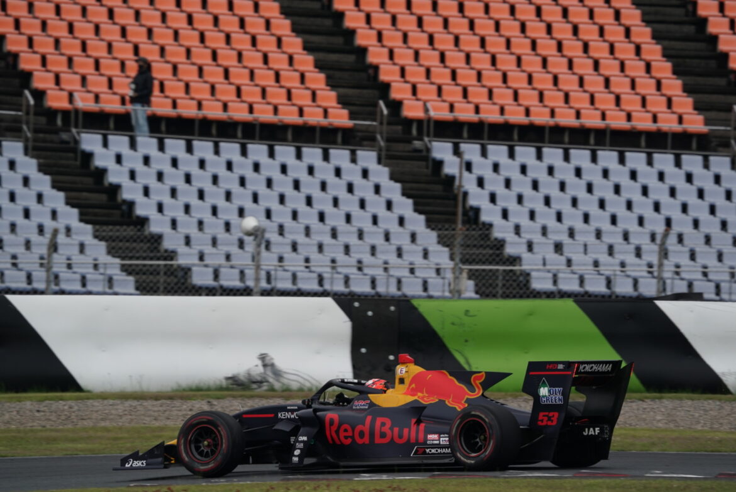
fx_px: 12275
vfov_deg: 2.3
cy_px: 246
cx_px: 368
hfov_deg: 3.4
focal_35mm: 600
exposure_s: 1/500
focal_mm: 600
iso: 320
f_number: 11
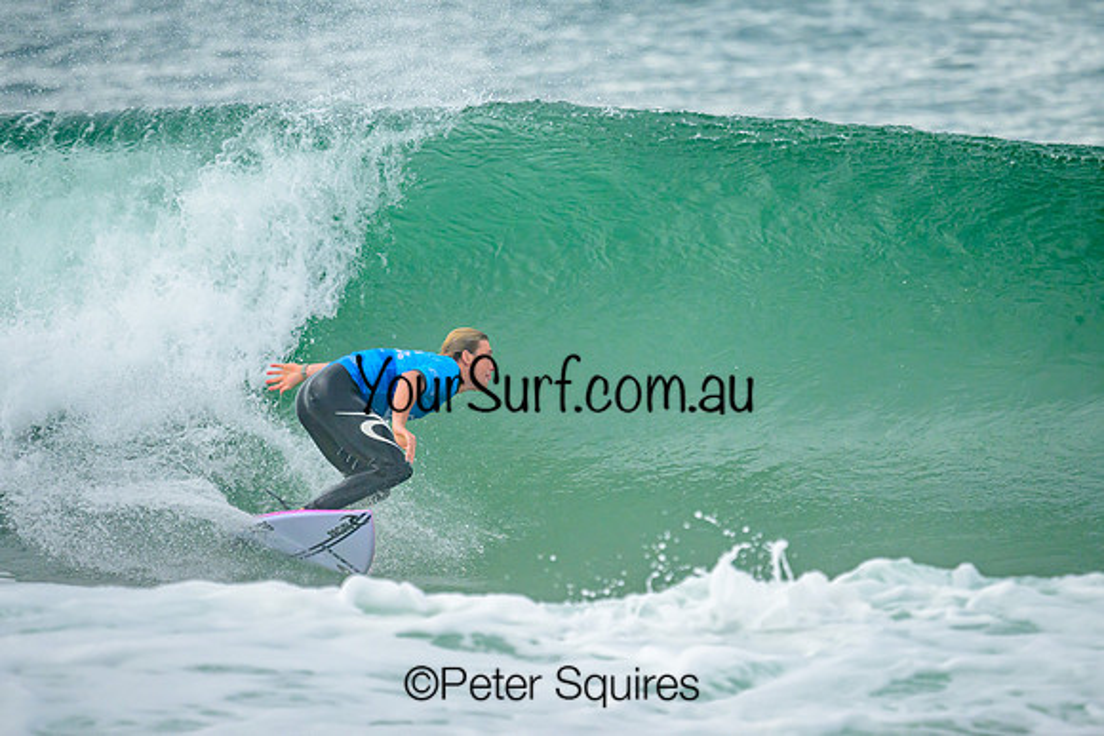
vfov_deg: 1.3
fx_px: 32922
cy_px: 286
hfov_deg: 1.9
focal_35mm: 1073
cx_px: 596
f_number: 6.3
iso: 640
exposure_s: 1/2000
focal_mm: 800
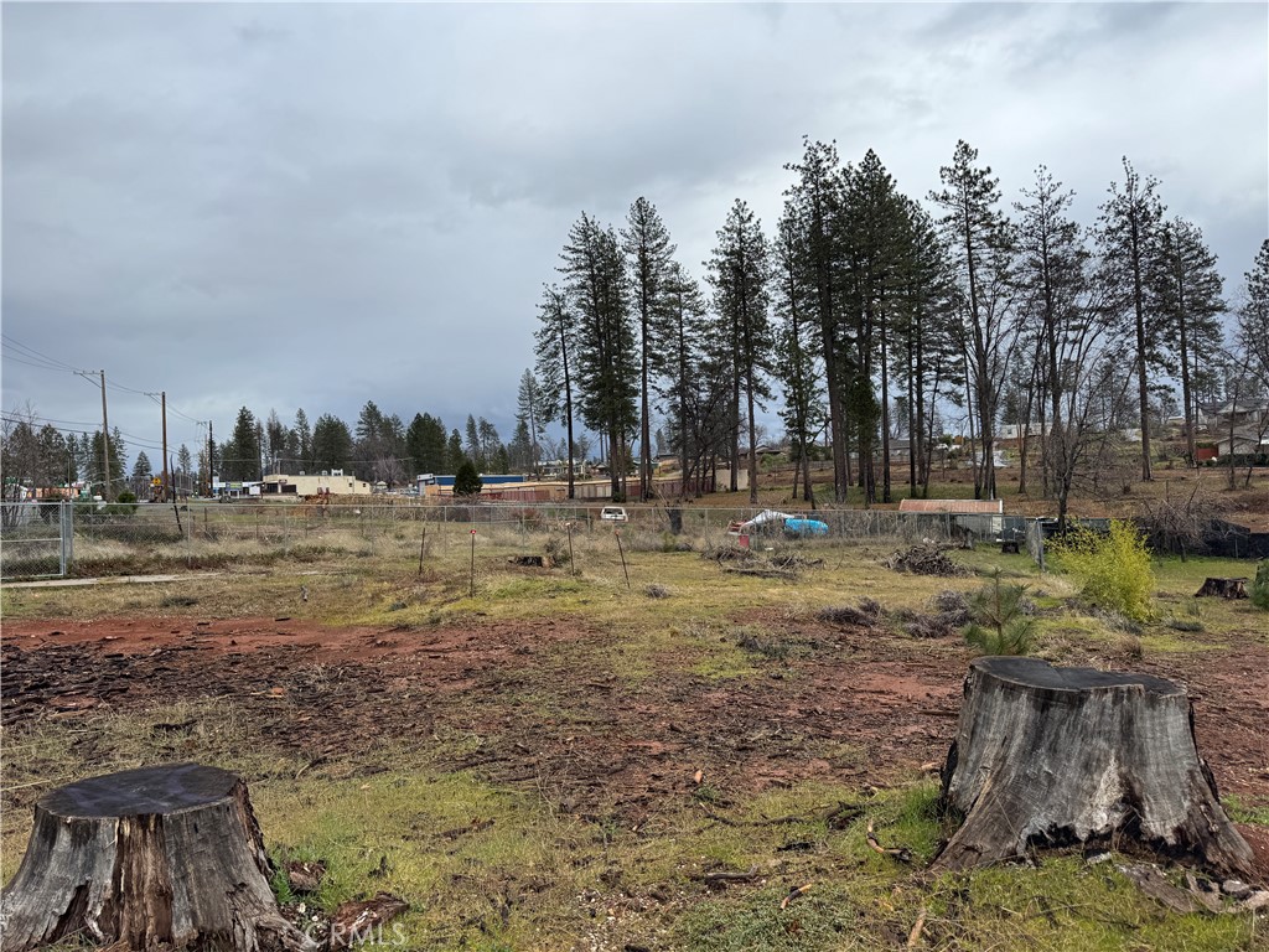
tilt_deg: +1.4
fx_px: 880
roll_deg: +3.7
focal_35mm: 24
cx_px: 634
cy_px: 476
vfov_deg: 56.8
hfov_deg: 71.6
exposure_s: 1/3802
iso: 80
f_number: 1.78
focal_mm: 6.76
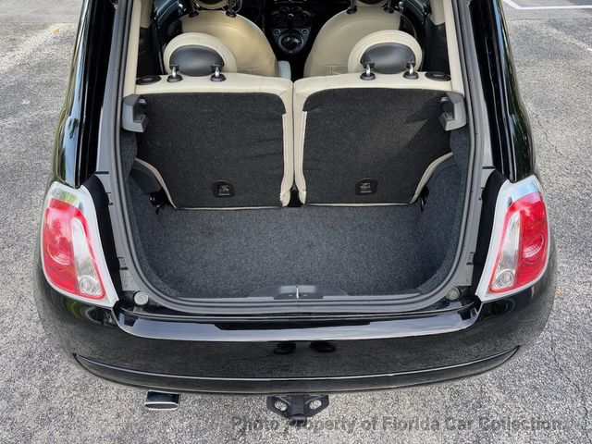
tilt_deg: -41.7
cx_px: 296
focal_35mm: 24
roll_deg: -0.2
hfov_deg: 71.6
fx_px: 410
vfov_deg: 56.8
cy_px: 222
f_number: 1.78
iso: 80
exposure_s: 1/221
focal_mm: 6.76
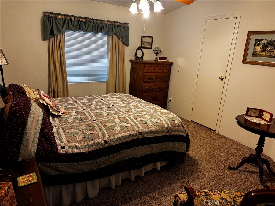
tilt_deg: -16.1
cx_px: 138
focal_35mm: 24
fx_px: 191
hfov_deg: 71.6
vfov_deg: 56.8
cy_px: 103
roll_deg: -4.5
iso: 250
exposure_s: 1/60
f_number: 1.78
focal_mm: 6.76
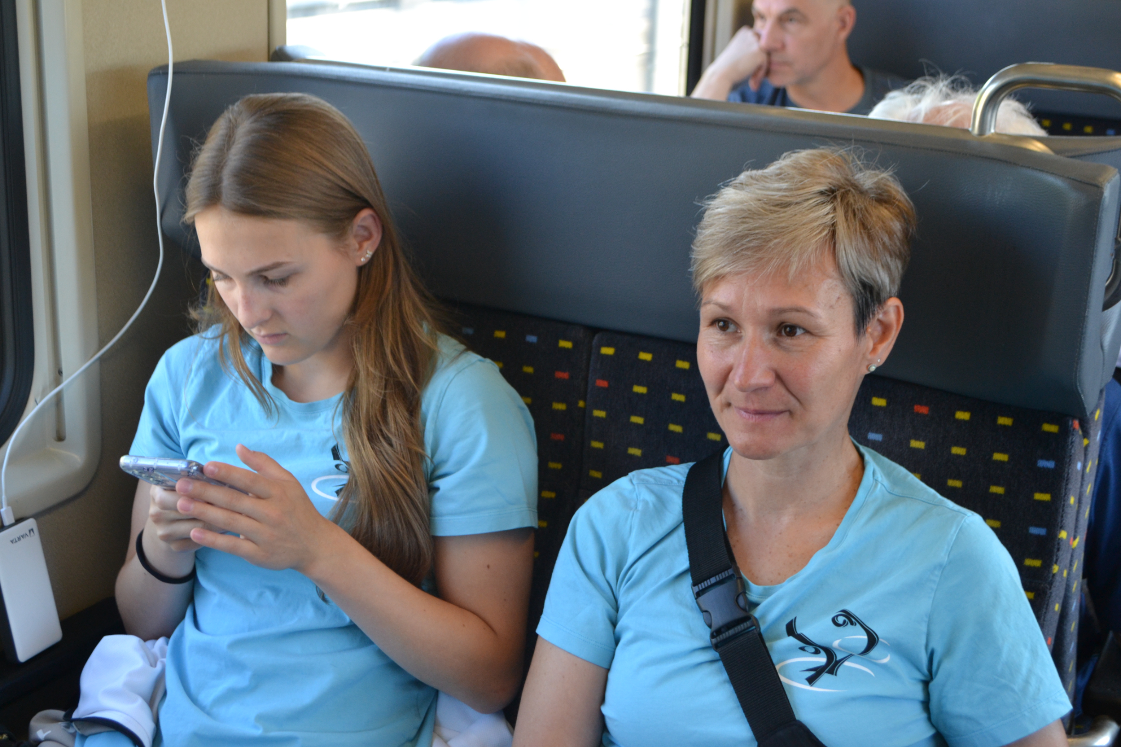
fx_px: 1681
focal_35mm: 54
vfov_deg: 25.1
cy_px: 374
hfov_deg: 36.9
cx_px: 560
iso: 640
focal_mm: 36
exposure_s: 1/60
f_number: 5
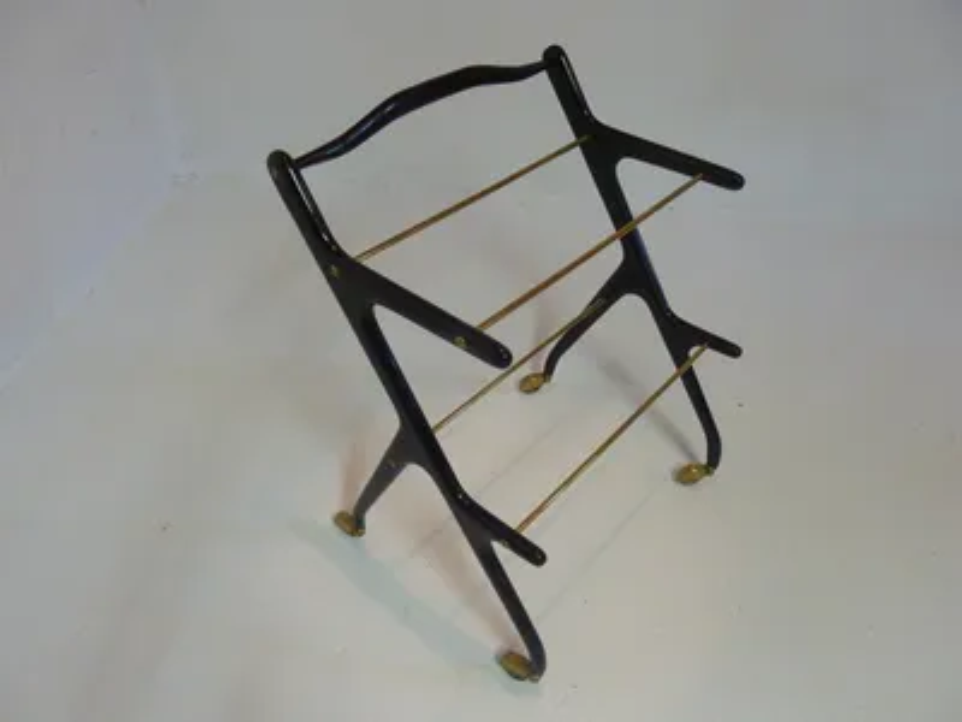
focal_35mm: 25
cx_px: 481
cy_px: 361
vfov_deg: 54.9
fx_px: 695
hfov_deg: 69.4
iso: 400
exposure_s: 1/20
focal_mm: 4.1
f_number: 3.3
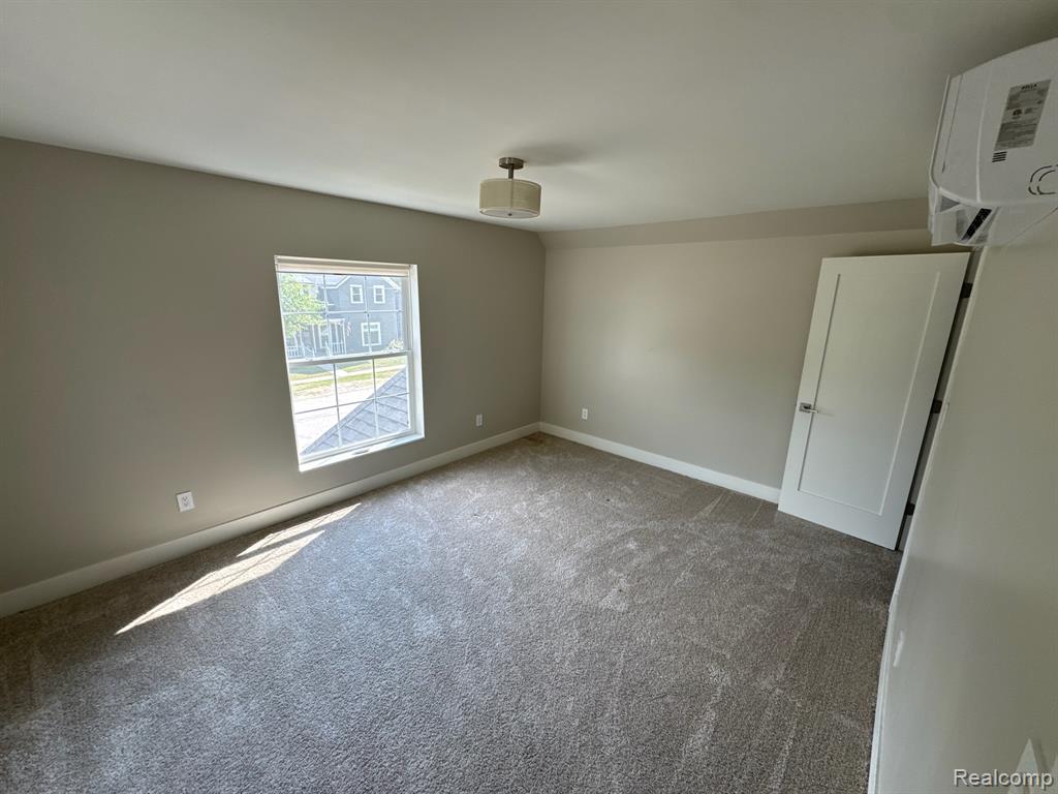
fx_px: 428
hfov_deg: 102.1
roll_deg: -2.0
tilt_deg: -14.0
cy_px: 397
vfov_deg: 85.7
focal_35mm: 14
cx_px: 529
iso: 50
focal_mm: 2.22
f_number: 2.2
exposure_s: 1/120
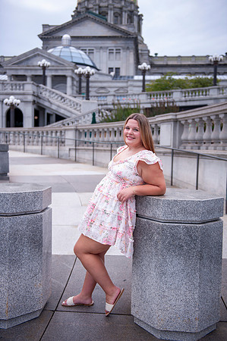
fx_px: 360
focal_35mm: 38
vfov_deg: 50.7
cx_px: 114
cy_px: 170
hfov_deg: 35.0
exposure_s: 1/2000
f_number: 2.8
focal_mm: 38
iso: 100
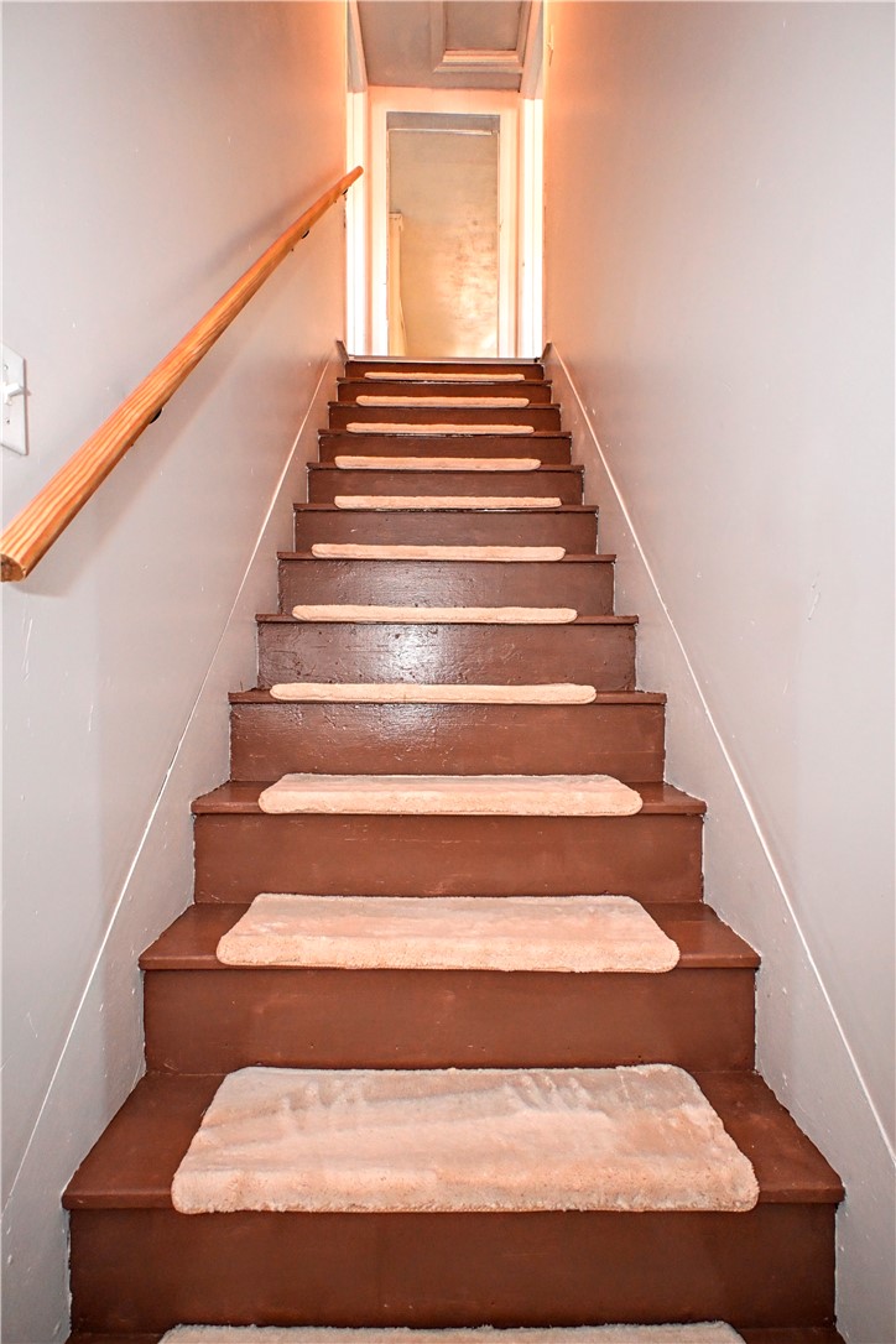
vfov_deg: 90.0
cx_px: 448
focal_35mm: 18
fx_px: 672
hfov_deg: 67.4
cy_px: 672
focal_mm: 12
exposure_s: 1/60
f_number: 4
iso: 3200
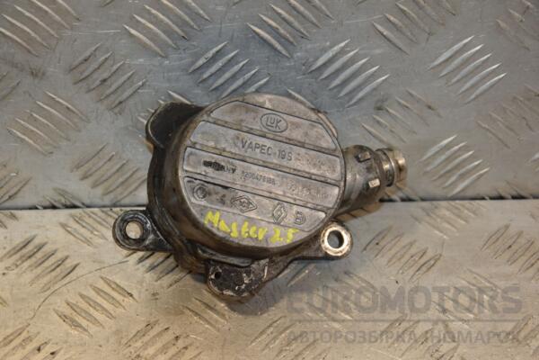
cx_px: 270
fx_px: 1482
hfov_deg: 20.6
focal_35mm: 99
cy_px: 180
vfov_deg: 13.8
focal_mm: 66
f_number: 5.6
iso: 800
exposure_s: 1/200
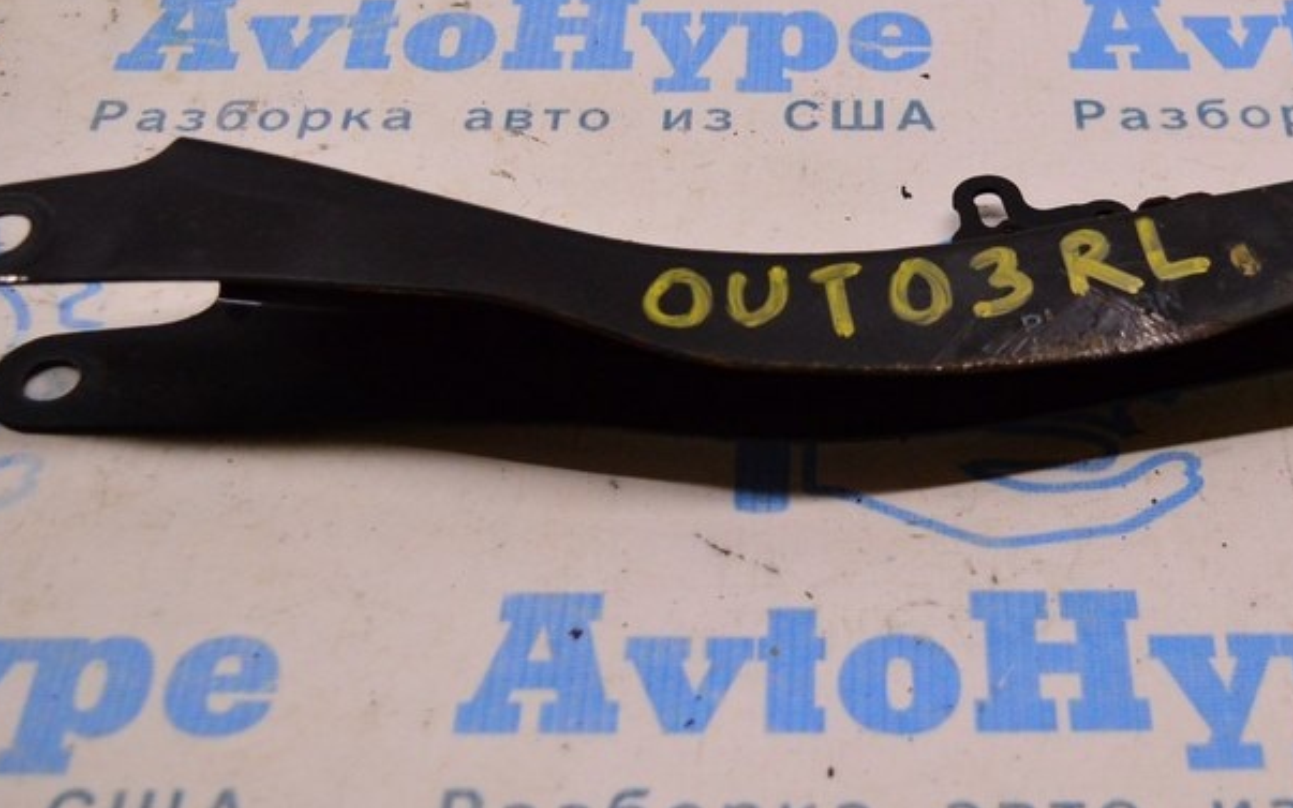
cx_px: 862
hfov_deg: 31.3
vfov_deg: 20.0
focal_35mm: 65
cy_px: 254
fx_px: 2286
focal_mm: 25
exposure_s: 1/400
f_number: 4
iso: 1600
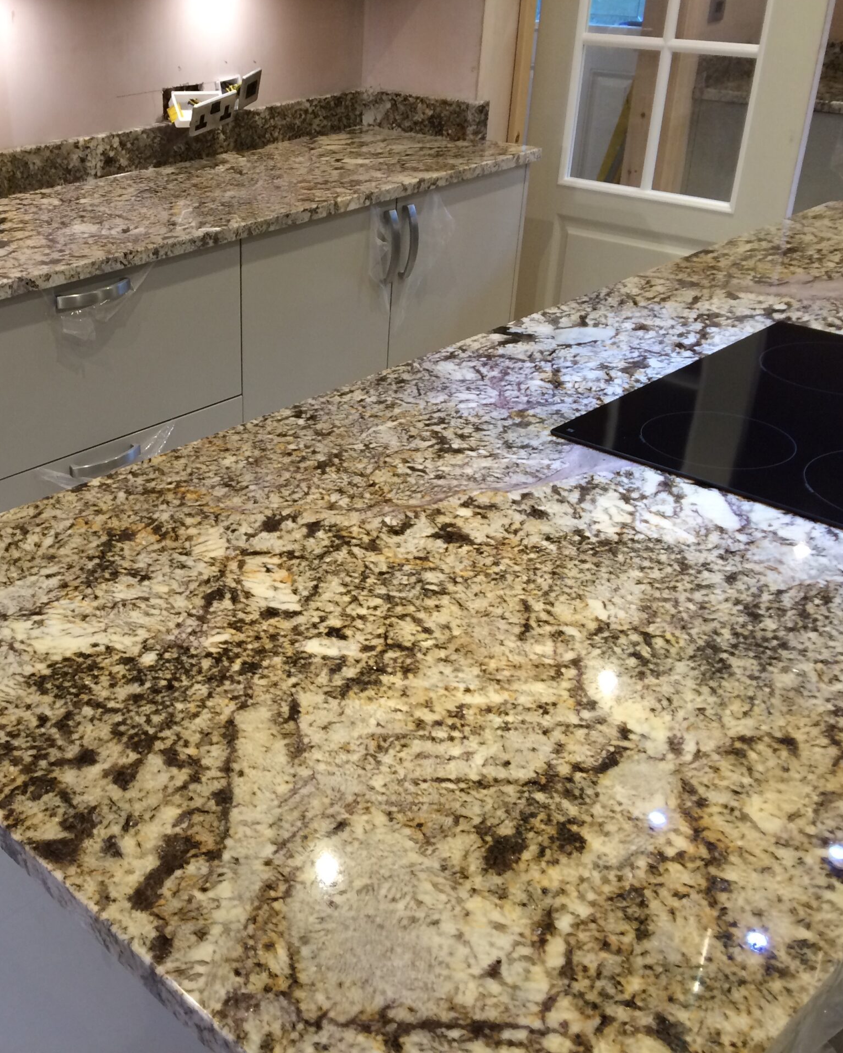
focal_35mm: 38
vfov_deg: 47.9
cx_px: 202
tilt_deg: -28.5
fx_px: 1185
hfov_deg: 38.1
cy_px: 523
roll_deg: +3.1
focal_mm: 4.15
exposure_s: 1/33
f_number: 2.2
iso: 100
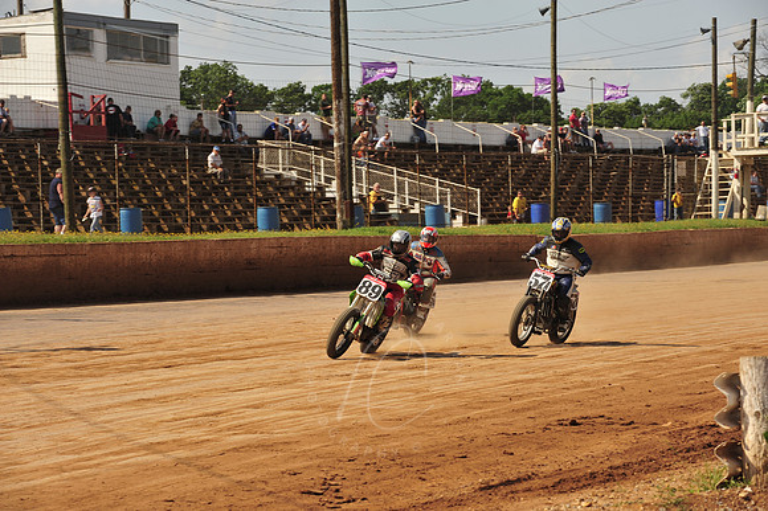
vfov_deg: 9.5
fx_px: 3091
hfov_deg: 14.2
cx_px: 384
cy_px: 256
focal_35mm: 145
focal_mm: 145
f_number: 10
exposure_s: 1/400
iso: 200
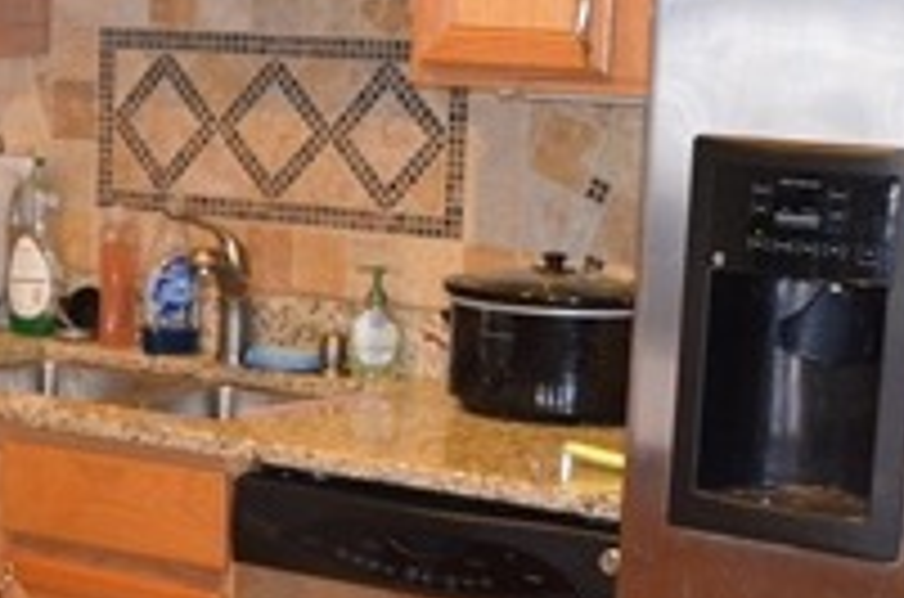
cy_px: 616
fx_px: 2630
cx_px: 31
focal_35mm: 105
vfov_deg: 12.8
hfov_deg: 19.0
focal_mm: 22
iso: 3200
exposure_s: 1/60
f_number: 4
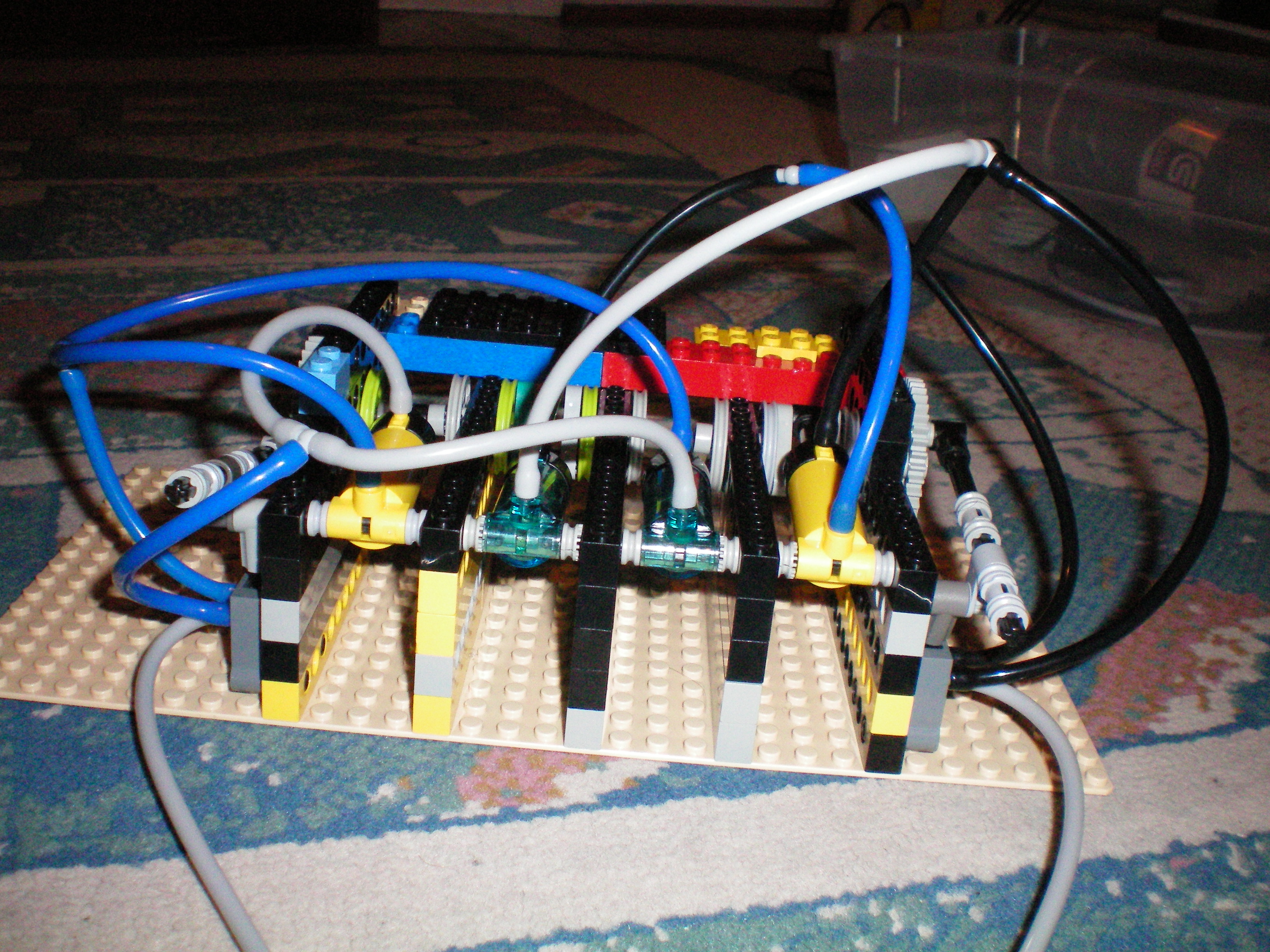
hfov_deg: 49.0
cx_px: 635
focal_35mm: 38
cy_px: 476
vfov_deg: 37.7
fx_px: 1394
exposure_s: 1/60
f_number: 4.6
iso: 400
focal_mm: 6.3
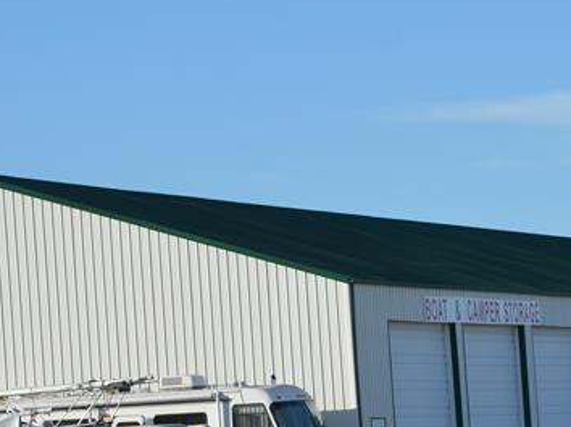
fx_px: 4236
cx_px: 380
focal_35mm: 257
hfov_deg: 7.7
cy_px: 428
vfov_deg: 5.8
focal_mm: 58
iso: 200
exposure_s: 1/800
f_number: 7.1
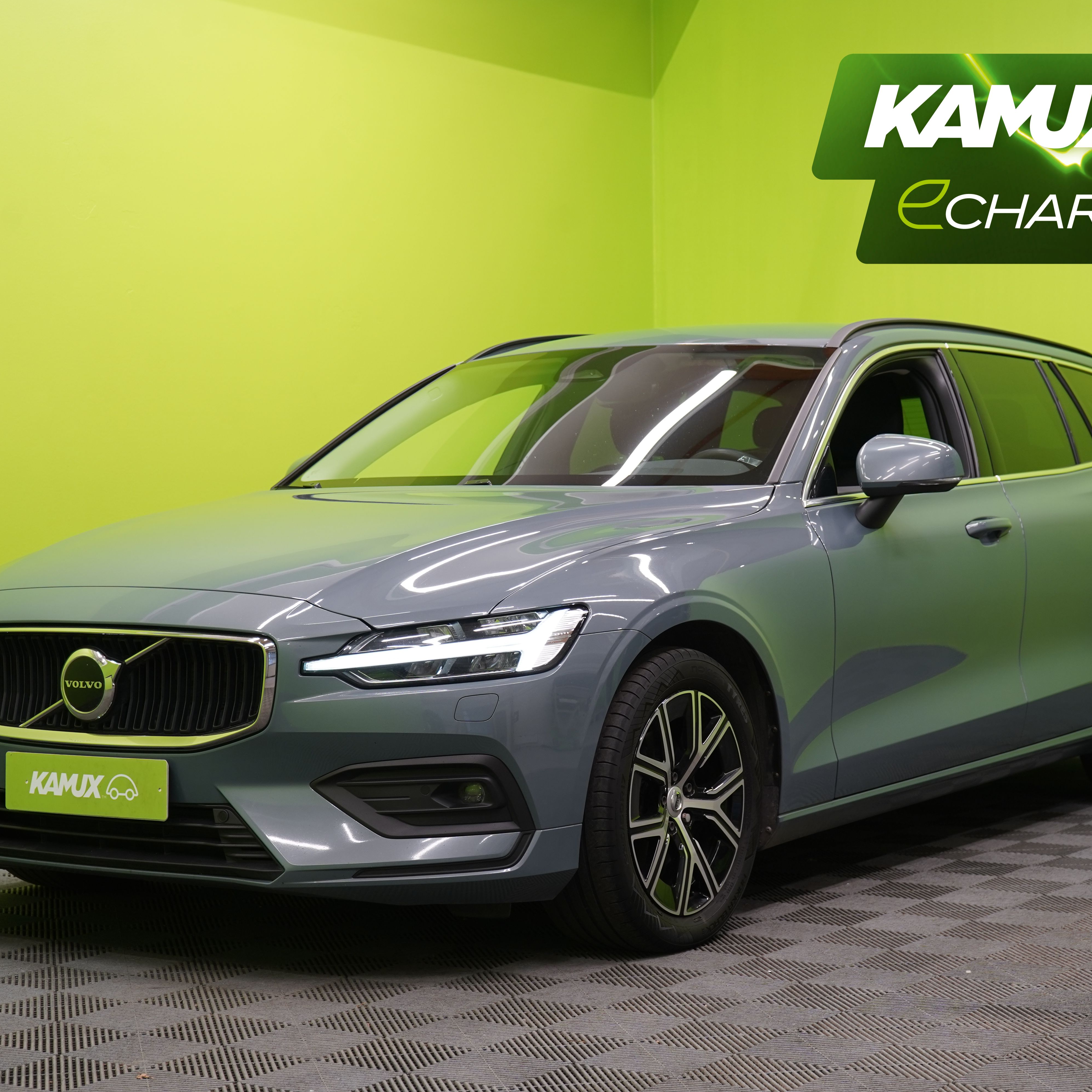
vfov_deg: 25.4
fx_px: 2427
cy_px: 544
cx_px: 573
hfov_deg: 25.4
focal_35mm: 68
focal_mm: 53
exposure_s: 1/30
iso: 400
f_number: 5
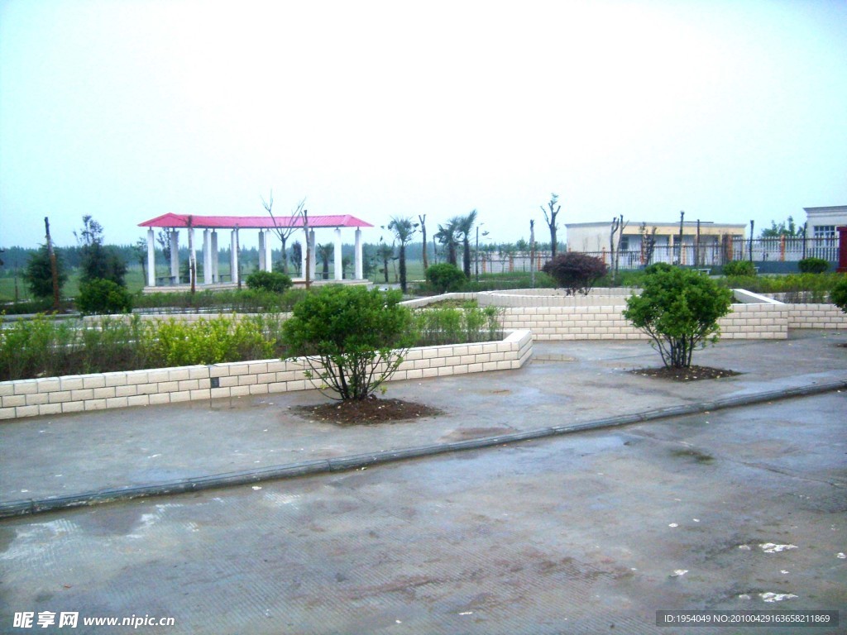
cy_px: 318
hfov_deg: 52.6
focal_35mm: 35
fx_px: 856
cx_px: 424
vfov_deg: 40.7
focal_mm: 5.8
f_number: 2.8
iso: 163
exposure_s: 1/30
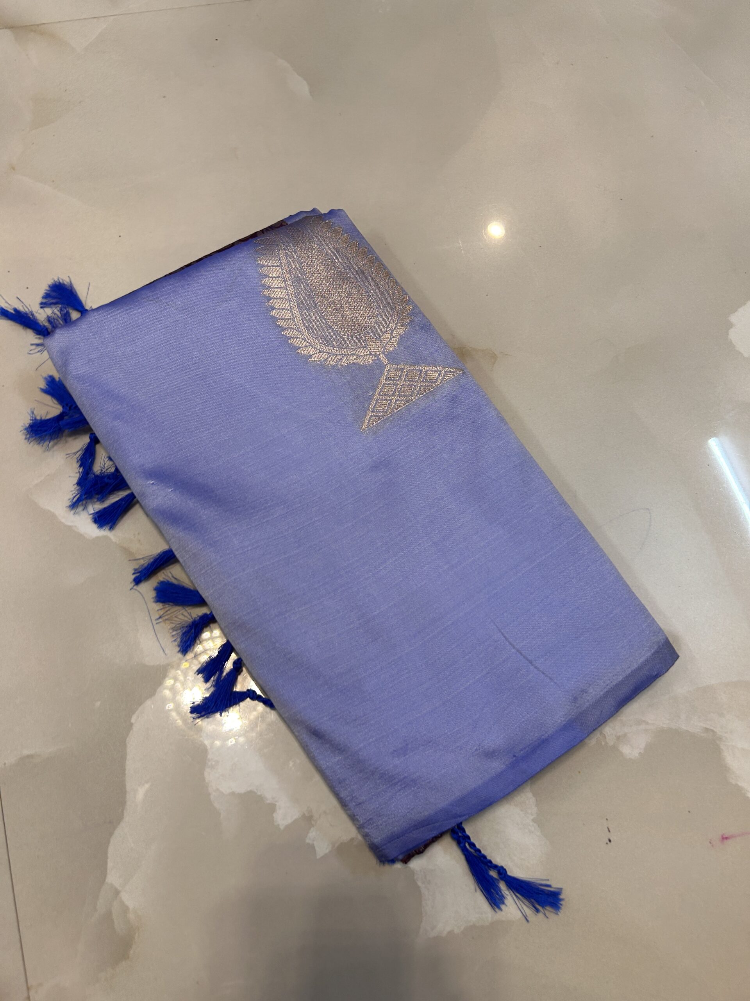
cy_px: 500
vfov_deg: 67.3
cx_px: 375
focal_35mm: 26
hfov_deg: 53.1
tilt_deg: -68.8
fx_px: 751
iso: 64
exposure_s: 1/50
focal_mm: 5.7
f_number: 1.5
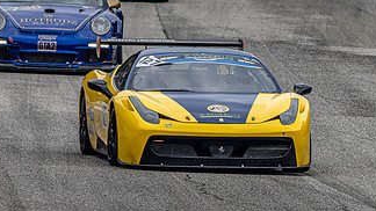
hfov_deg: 1.8
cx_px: 208
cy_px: 131
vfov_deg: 1.0
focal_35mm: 1172
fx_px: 11681
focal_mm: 300
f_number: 8
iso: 400
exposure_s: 1/400
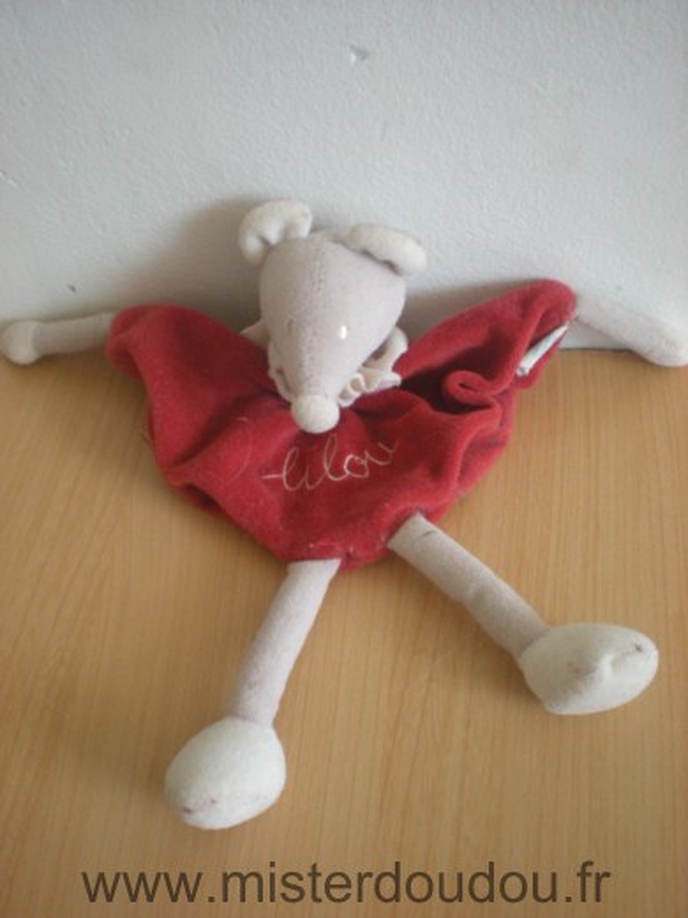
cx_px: 344
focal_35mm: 38
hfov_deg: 37.7
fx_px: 1007
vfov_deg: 49.0
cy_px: 459
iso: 200
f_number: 3.1
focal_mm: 6.3
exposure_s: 1/47.7
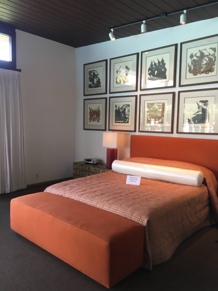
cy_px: 146
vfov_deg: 61.7
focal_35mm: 29
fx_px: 244
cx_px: 109
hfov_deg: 48.2
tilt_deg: -4.0
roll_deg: -0.3
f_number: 2.2
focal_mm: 4.15
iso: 50
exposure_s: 1/30
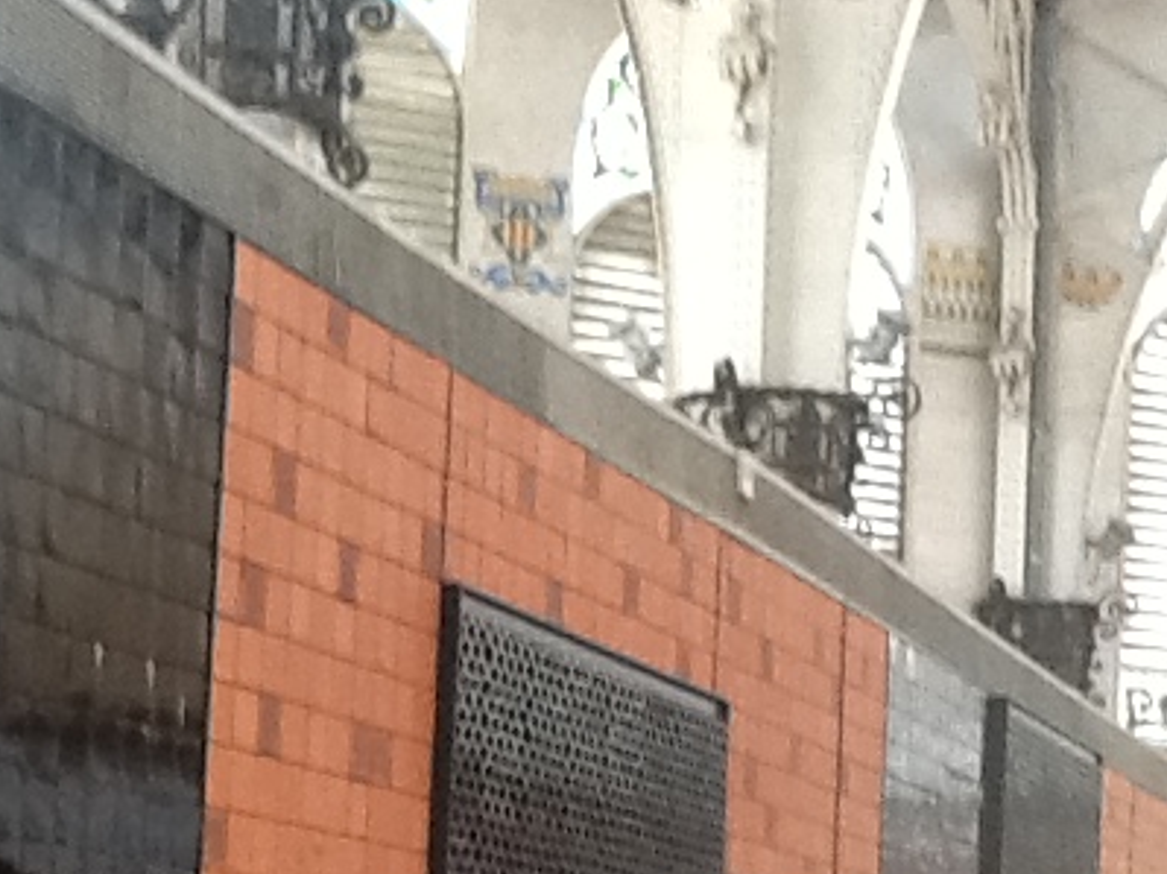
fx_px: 2595
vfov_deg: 18.8
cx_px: 377
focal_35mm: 77
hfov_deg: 25.2
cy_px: 795
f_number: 2.4
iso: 160
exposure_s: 1/30
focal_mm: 2.03
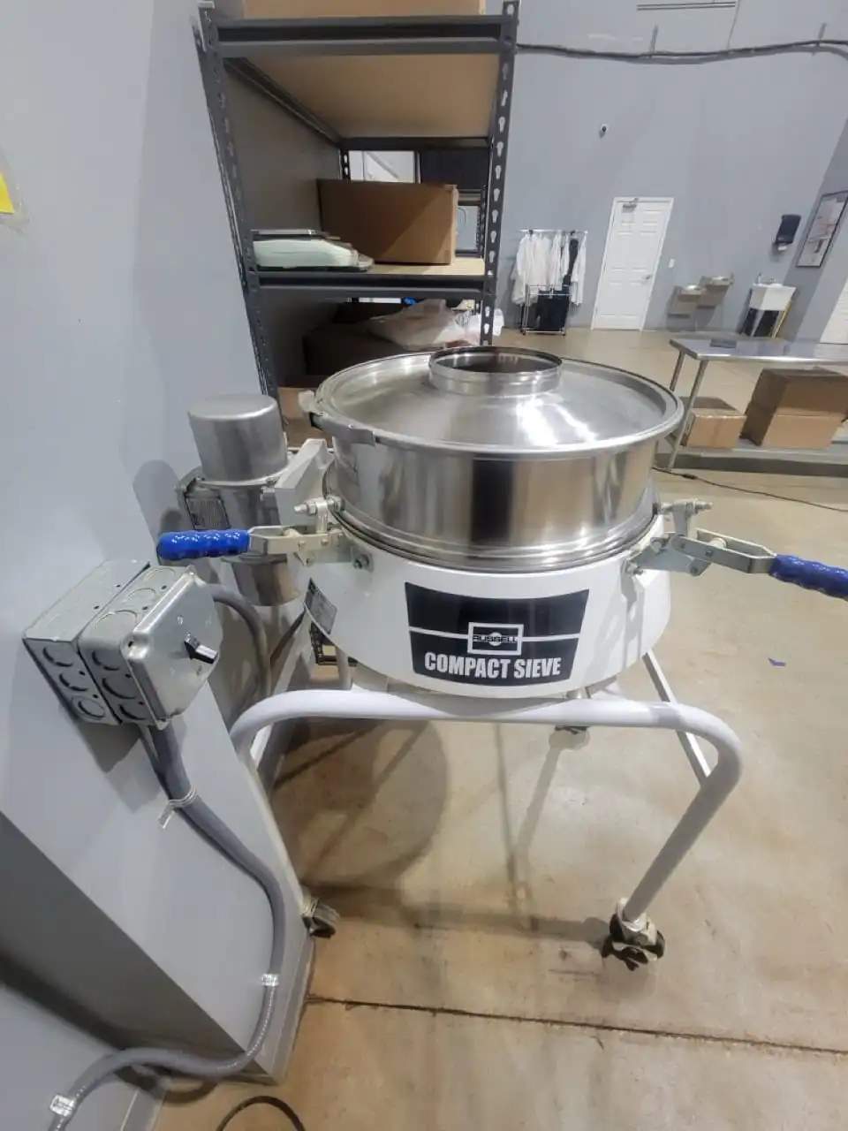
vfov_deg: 106.2
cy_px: 566
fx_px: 425
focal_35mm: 13
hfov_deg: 89.9
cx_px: 424
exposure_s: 1/40
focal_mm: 2.2
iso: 320
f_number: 2.2
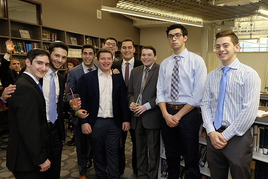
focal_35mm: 32
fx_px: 238
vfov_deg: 41.1
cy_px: 90
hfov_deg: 58.7
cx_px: 134
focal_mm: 21.4
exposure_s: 1/180
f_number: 3.2
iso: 800
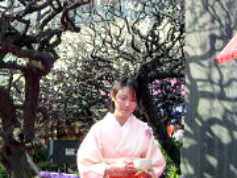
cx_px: 99
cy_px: 70
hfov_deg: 24.1
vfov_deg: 18.2
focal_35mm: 81
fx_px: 555
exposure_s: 1/250
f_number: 2.8
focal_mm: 5.7
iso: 50
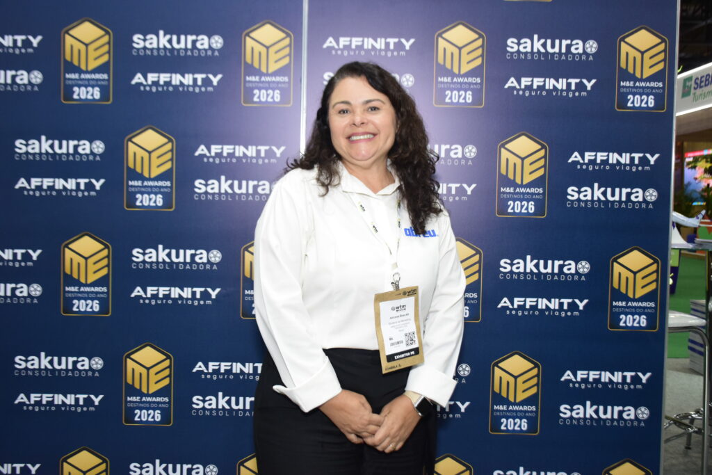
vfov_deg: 36.9
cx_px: 356
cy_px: 238
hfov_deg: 53.1
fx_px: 712
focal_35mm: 36
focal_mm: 24
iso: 1600
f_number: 5.6
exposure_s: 1/200
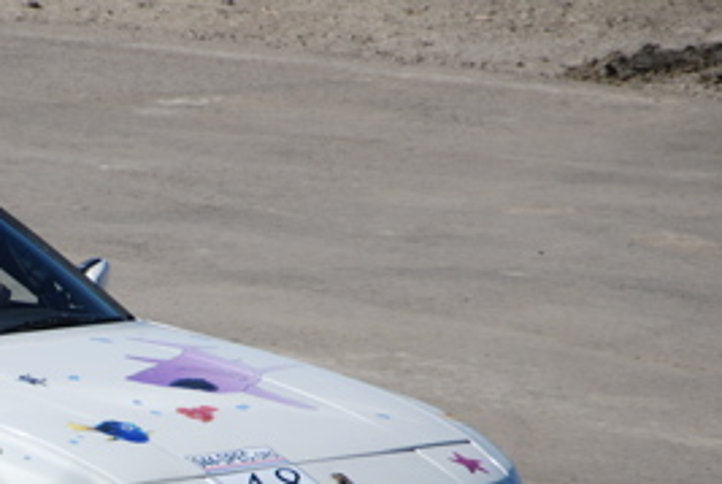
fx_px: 14444
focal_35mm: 719
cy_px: 470
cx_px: 64
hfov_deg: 2.9
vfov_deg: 1.9
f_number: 5.6
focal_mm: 200
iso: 200
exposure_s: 1/1250
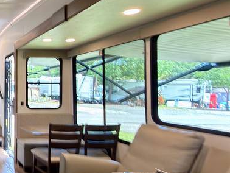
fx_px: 246
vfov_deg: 38.7
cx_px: -49
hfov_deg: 37.3
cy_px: 94
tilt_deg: -2.9
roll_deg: -0.4
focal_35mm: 37
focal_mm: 2.22
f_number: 2.2
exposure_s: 1/25
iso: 64
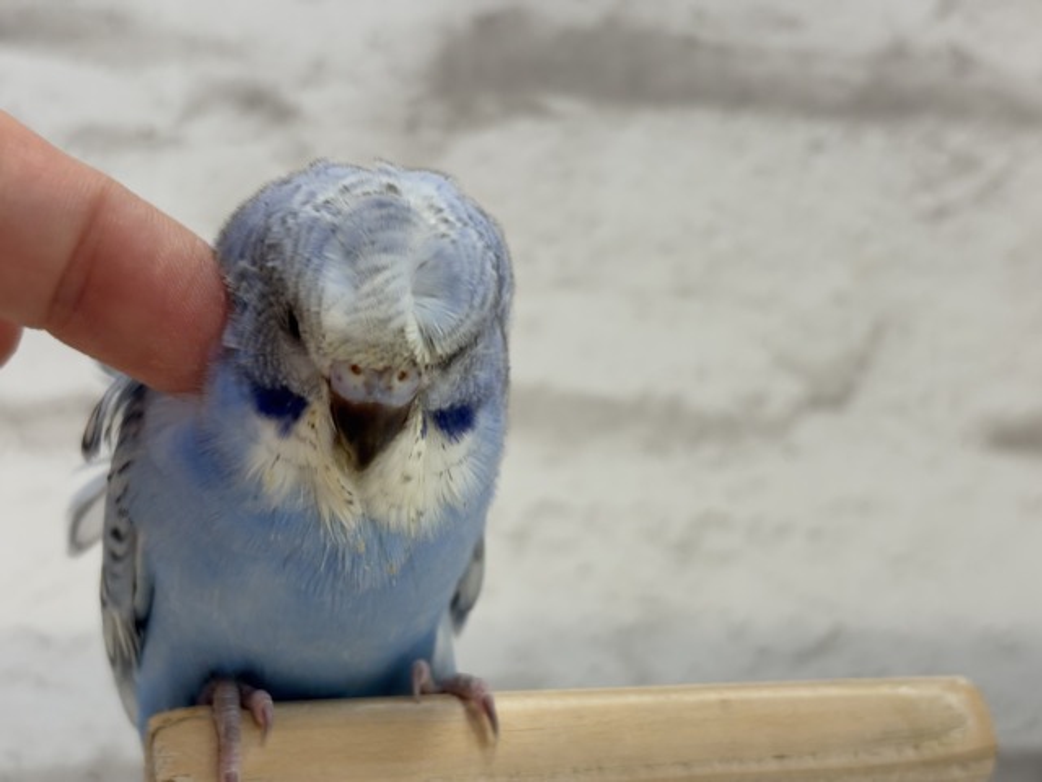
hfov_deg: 36.8
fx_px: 1565
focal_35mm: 52
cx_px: 521
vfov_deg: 28.0
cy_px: 391
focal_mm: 5.96
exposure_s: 1/100
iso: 64
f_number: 1.6
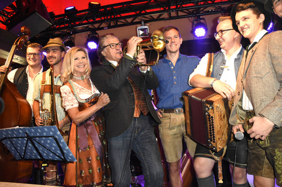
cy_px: 94
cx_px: 141
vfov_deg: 47.9
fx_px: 211
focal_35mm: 27
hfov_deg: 67.4
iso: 1600
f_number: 6.3
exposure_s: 1/60
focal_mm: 18
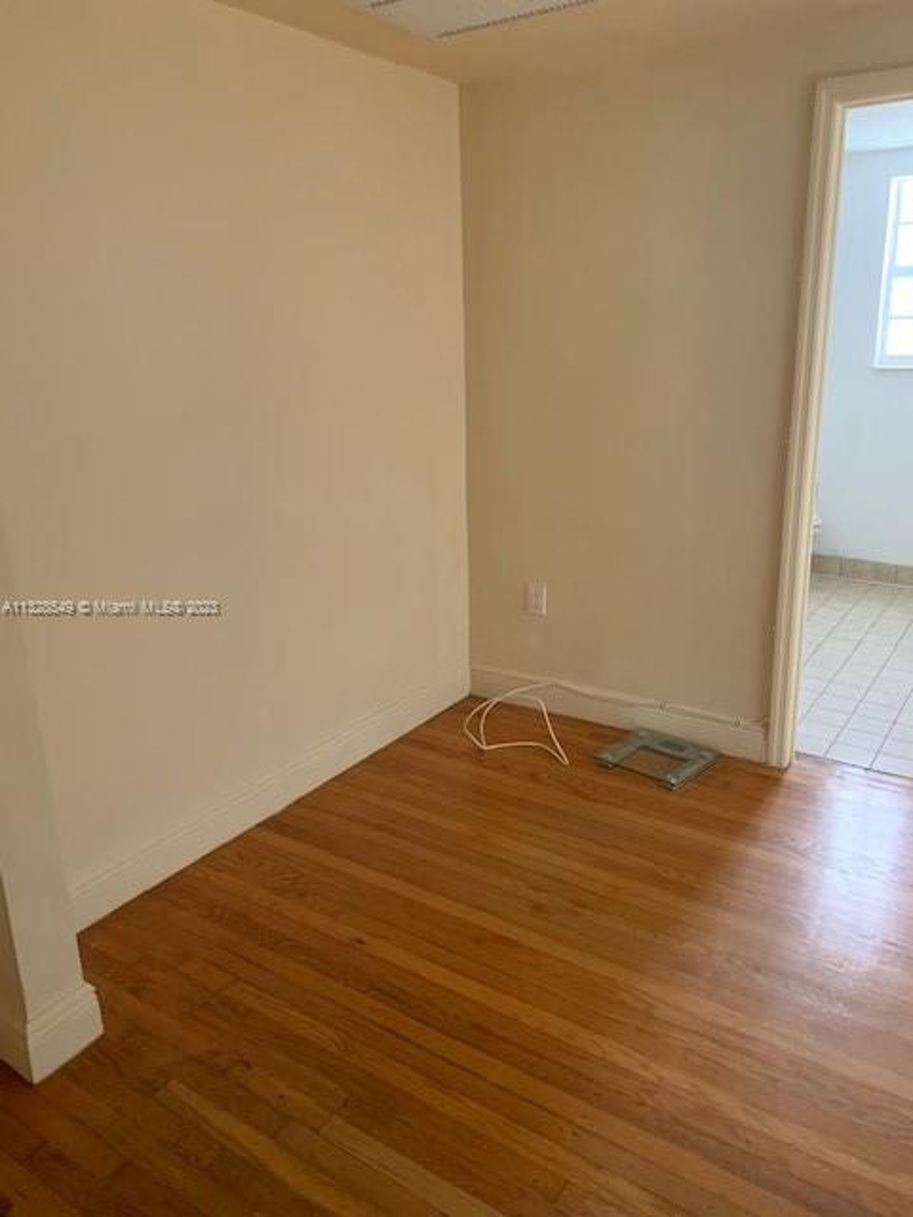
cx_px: 456
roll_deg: +2.2
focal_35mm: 26
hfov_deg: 53.1
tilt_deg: -13.1
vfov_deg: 67.3
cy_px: 608
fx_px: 914
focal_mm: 4.25
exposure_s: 1/36
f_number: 1.8
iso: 400
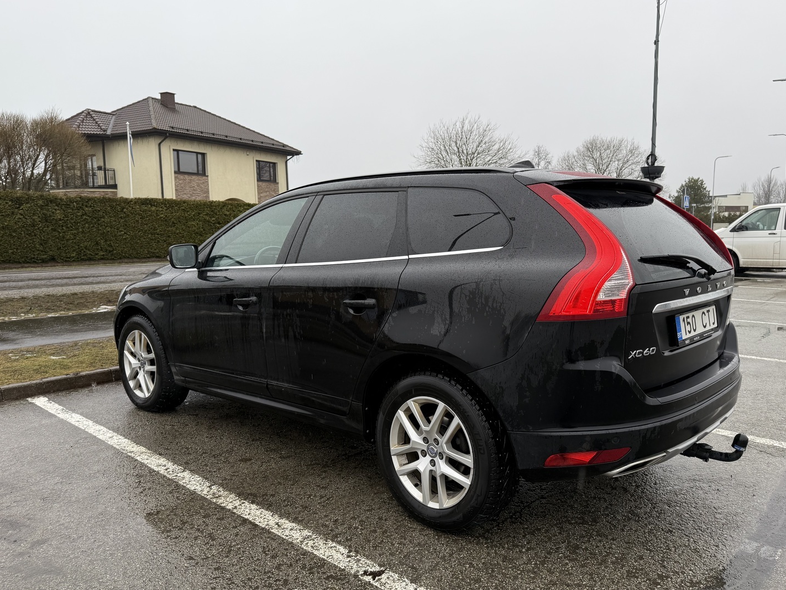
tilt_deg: -6.7
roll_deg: -0.3
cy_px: 303
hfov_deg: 65.2
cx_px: 431
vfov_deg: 51.4
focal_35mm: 27
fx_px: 613
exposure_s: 1/397
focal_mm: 6.76
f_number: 1.78
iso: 80
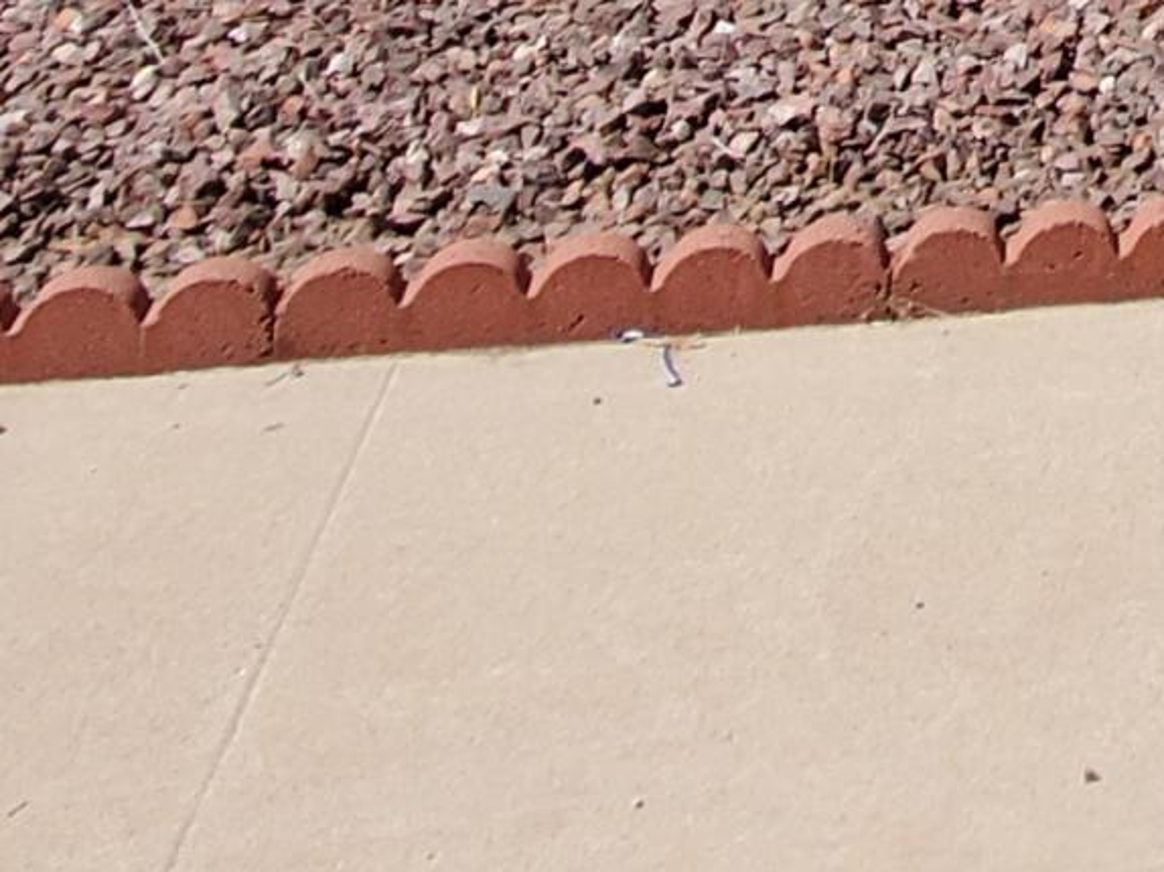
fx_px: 2286
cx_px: 1987
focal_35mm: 68
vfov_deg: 15.1
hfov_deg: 21.2
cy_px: -1093
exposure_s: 1/1283
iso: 50
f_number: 2.2
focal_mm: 1.8
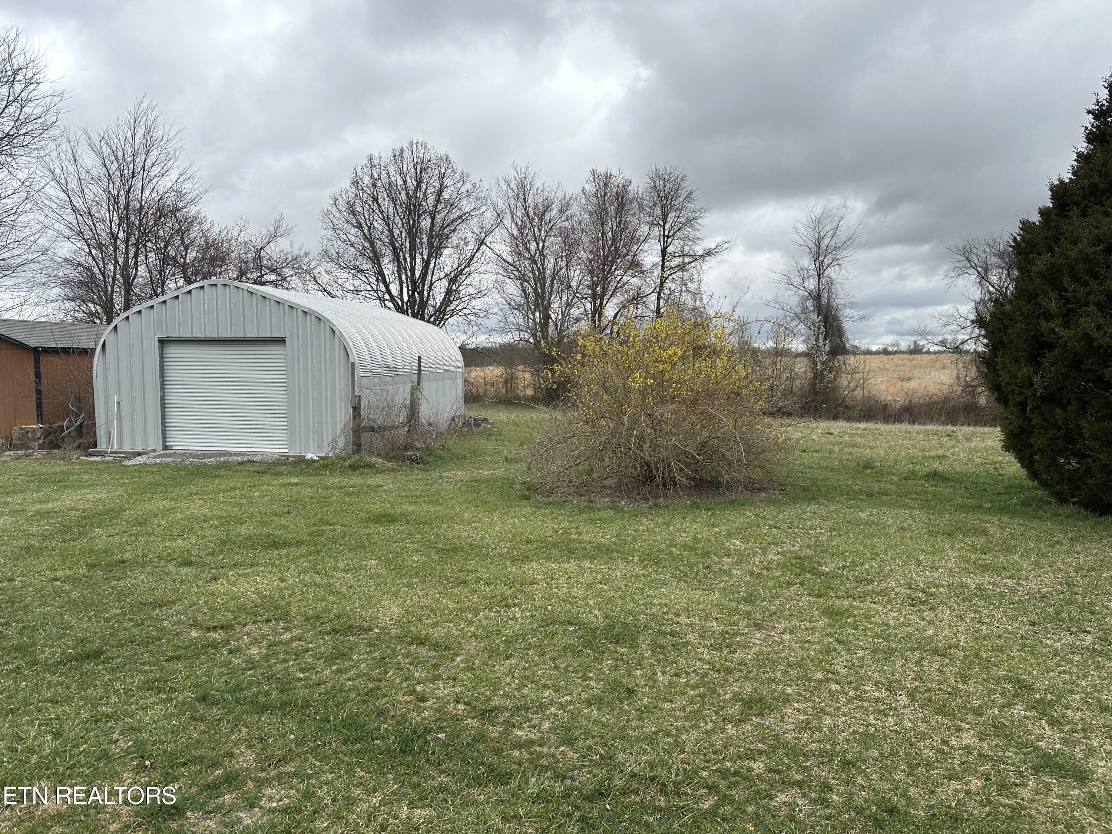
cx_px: 556
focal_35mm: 24
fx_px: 771
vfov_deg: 56.8
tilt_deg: -3.7
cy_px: 417
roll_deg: +0.6
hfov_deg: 71.6
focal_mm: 6.86
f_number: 1.78
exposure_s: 1/2252
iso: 80
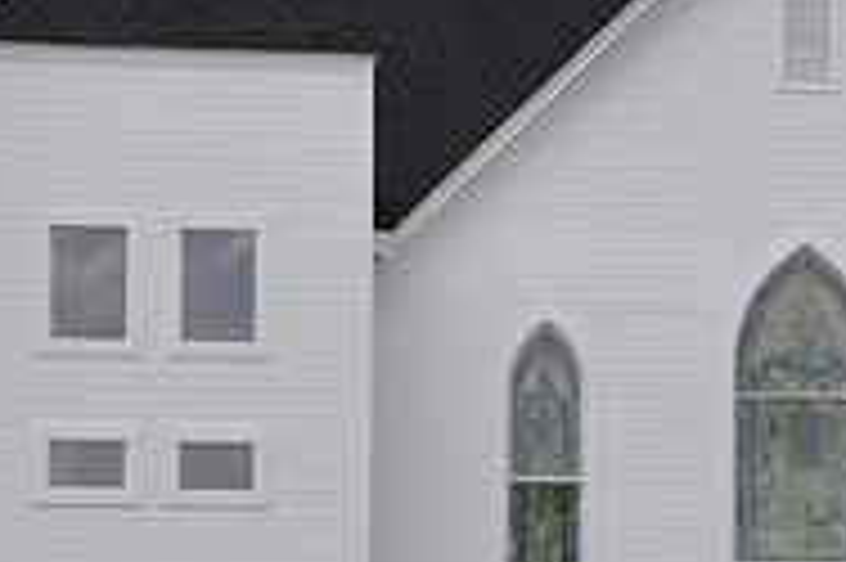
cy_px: 456
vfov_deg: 8.5
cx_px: 958
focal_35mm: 162
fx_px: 3793
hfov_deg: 12.5
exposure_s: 1/125
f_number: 10
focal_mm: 35
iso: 200
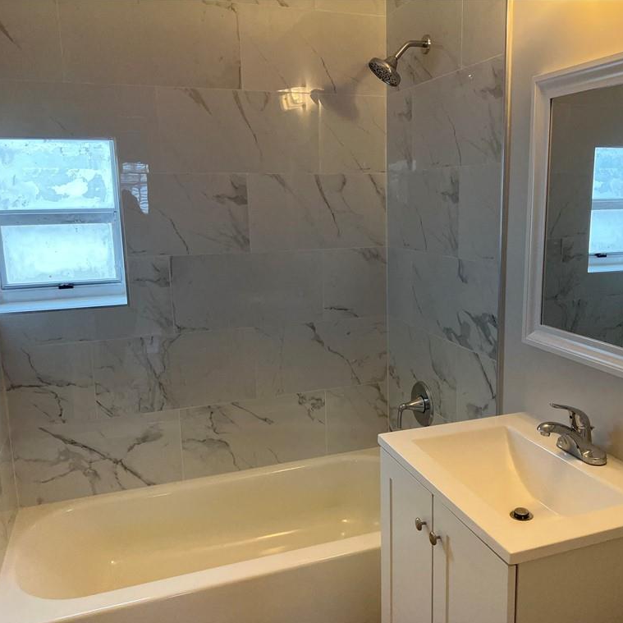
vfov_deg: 52.5
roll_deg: +0.5
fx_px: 631
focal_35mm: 31
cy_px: 314
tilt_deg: -11.2
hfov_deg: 52.3
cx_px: 364
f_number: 1.5
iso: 64
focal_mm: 5.7
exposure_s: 1/164
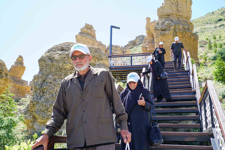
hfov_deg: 50.7
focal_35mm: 38
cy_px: 80
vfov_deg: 35.1
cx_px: 117
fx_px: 238
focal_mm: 35
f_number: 8
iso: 100
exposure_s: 1/100
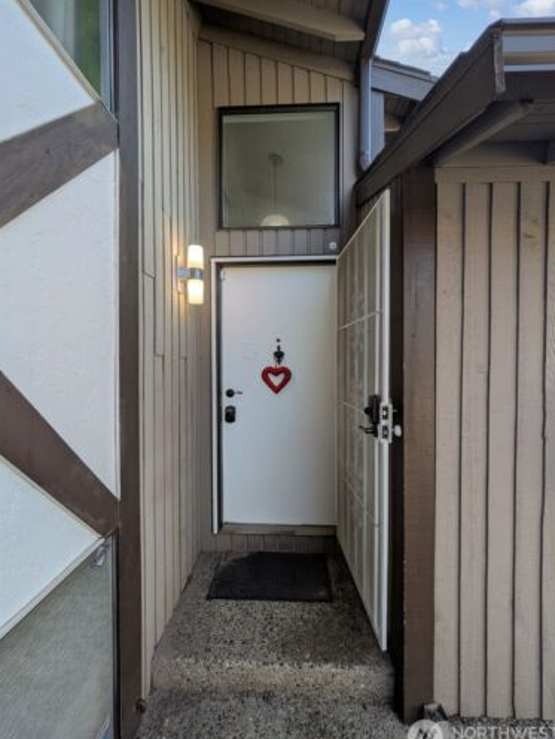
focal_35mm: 15
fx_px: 321
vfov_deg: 98.2
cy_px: 367
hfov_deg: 81.8
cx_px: 278
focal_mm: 1.85
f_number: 2.2
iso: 47
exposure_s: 1/550
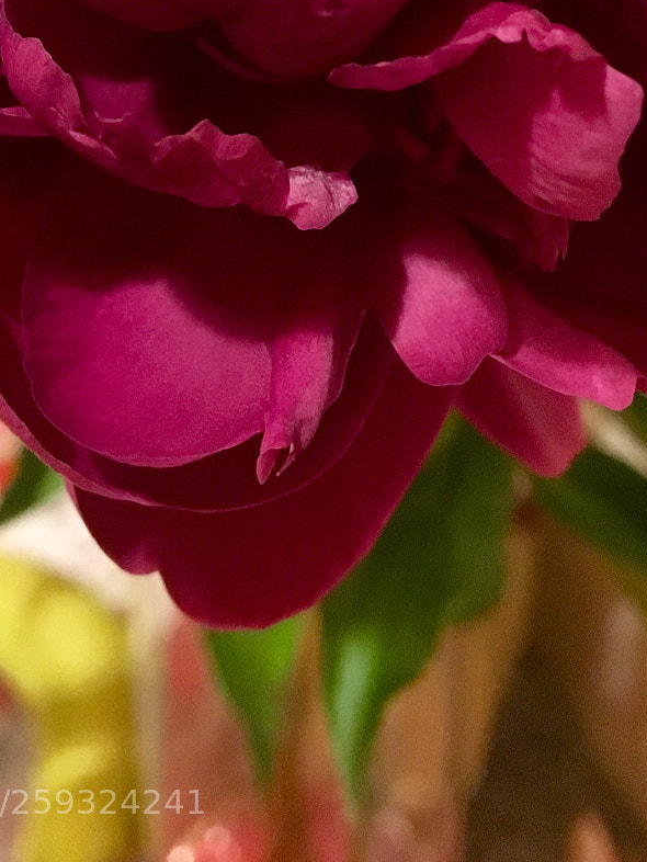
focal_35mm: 59
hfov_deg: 24.8
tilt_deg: -20.2
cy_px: 11
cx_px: 290
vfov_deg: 30.5
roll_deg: -0.5
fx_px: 1470
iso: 320
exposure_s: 1/17
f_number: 2.2
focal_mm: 4.15
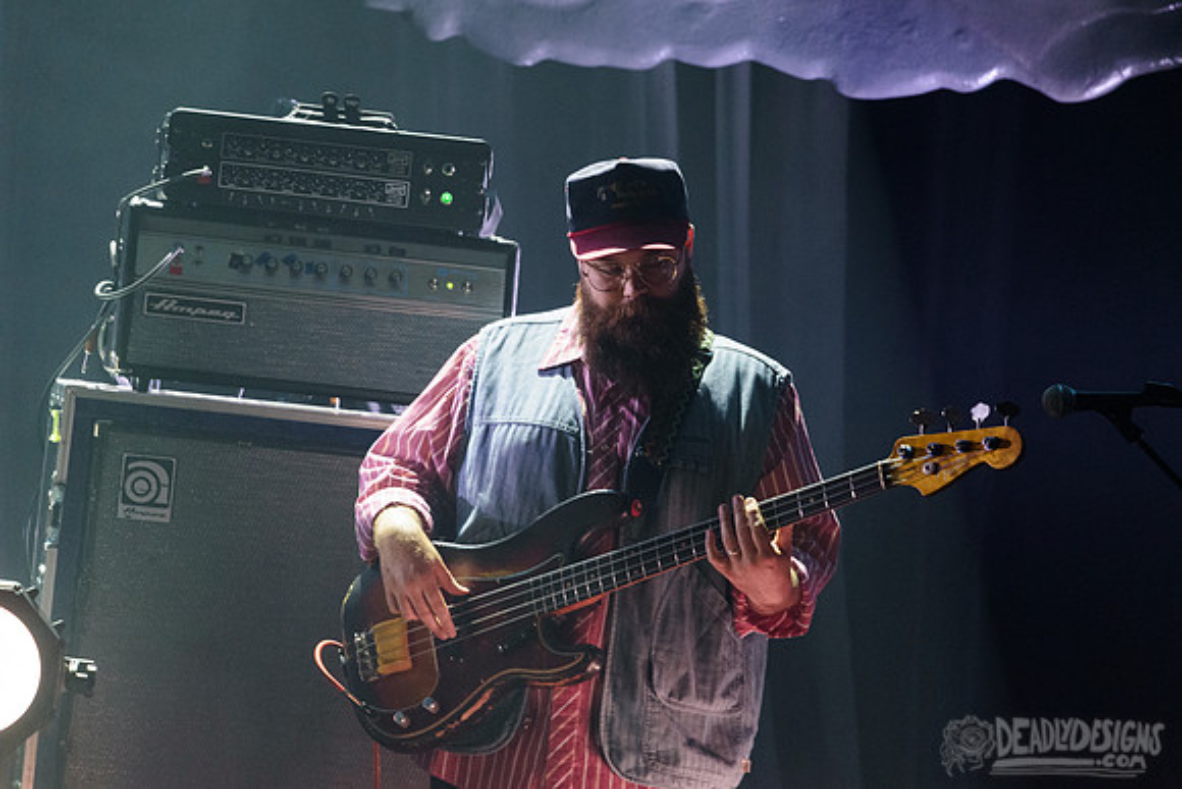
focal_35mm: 641
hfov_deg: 3.2
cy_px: 373
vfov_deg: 2.1
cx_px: 632
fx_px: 21058
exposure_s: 1/200
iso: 2500
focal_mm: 600
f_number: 6.3
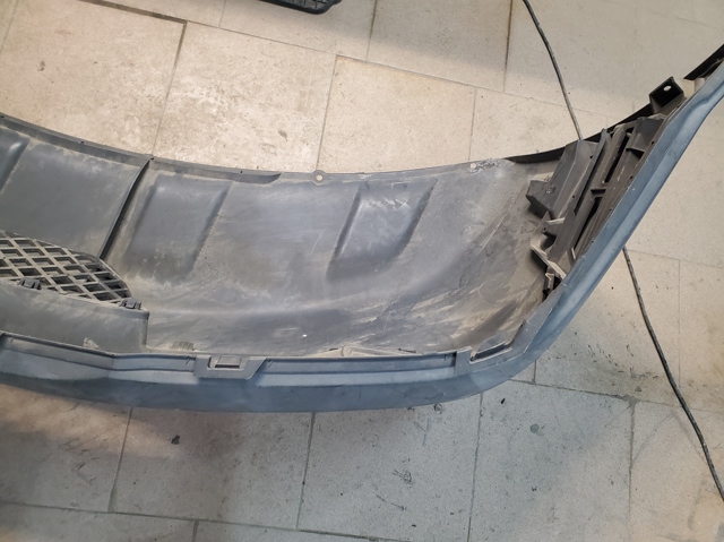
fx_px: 543
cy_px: 271
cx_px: 362
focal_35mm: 26
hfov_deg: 67.3
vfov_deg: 53.0
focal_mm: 4.3
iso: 400
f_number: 2.4
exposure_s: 1/40
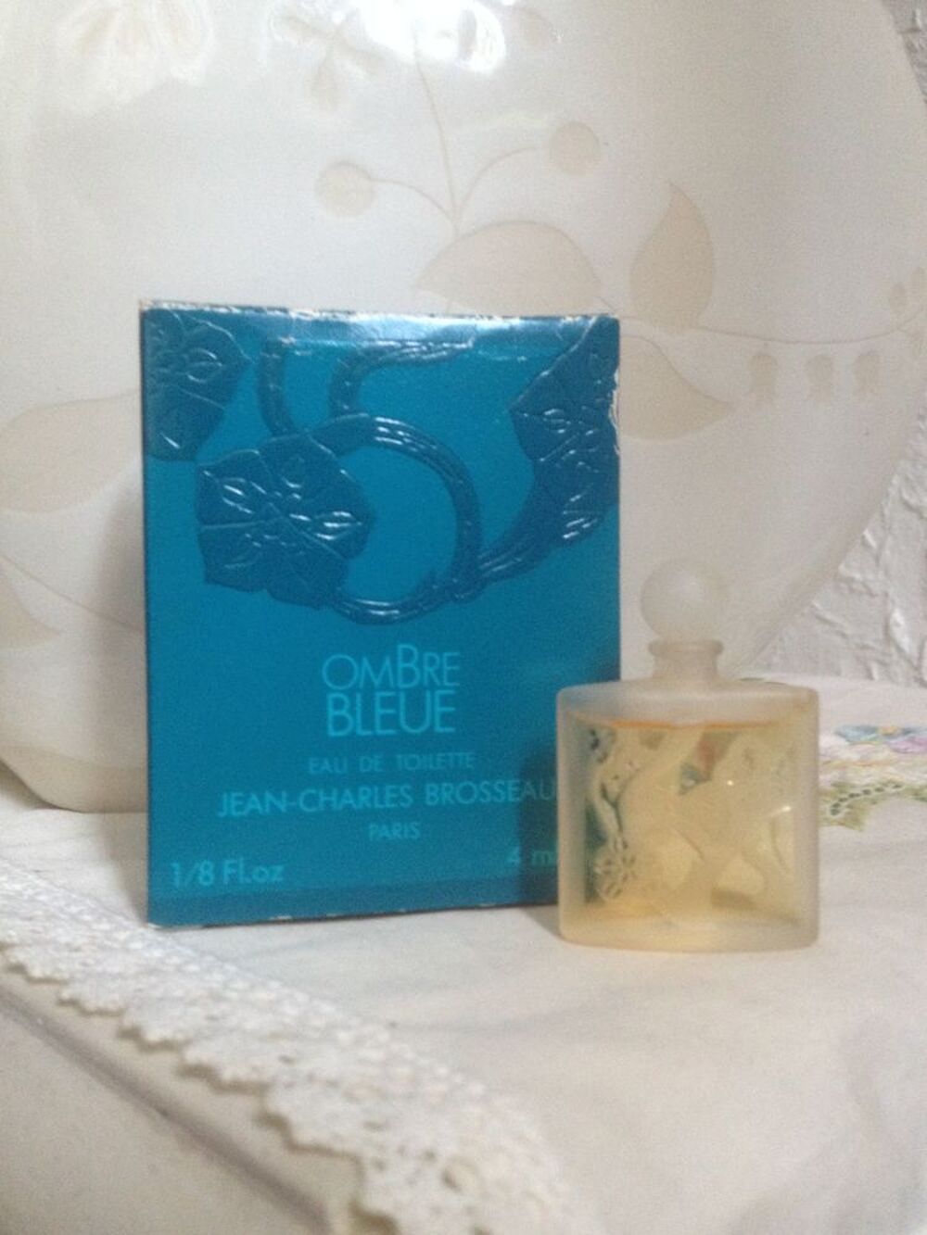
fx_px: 1250
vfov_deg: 52.6
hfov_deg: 40.7
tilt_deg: -6.4
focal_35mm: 35
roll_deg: +0.9
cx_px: 464
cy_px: 618
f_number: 2.4
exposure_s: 1/20
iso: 200
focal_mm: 4.28
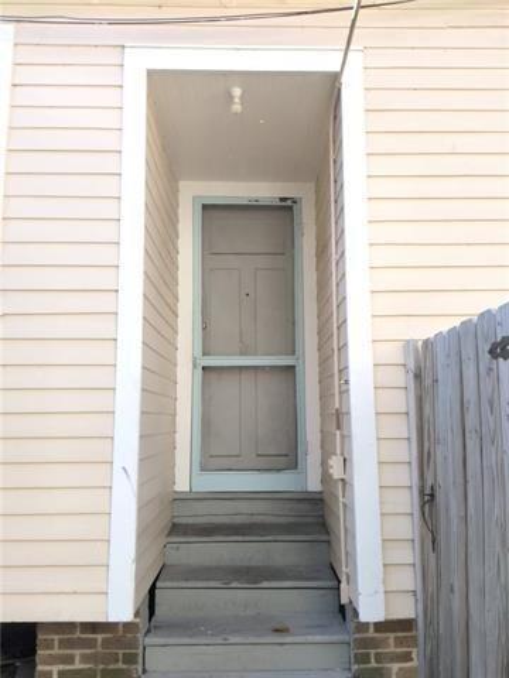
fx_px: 529
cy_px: 339
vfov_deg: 65.3
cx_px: 254
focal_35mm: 27
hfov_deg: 51.4
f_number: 1.8
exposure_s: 1/434
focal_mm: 4.44
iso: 118
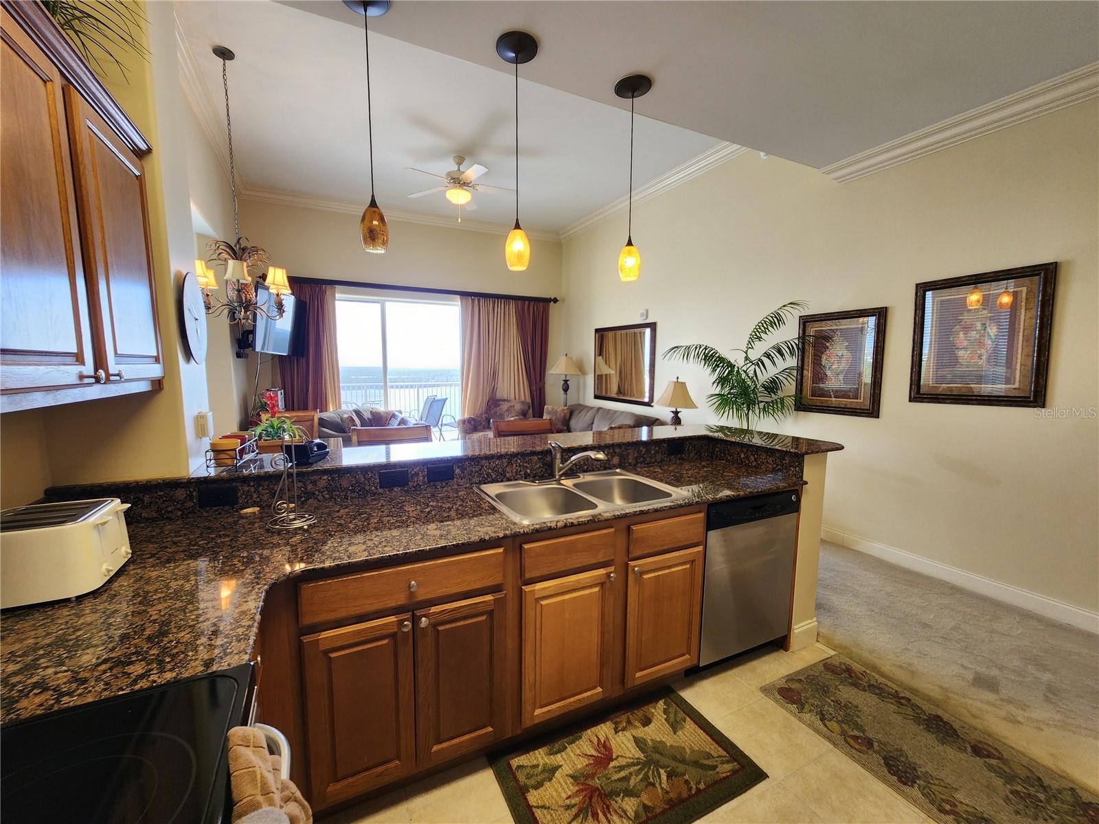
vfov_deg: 89.9
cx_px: 550
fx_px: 413
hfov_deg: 106.2
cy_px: 412
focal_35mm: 13
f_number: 2.2
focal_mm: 2.2
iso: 125
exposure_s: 1/60
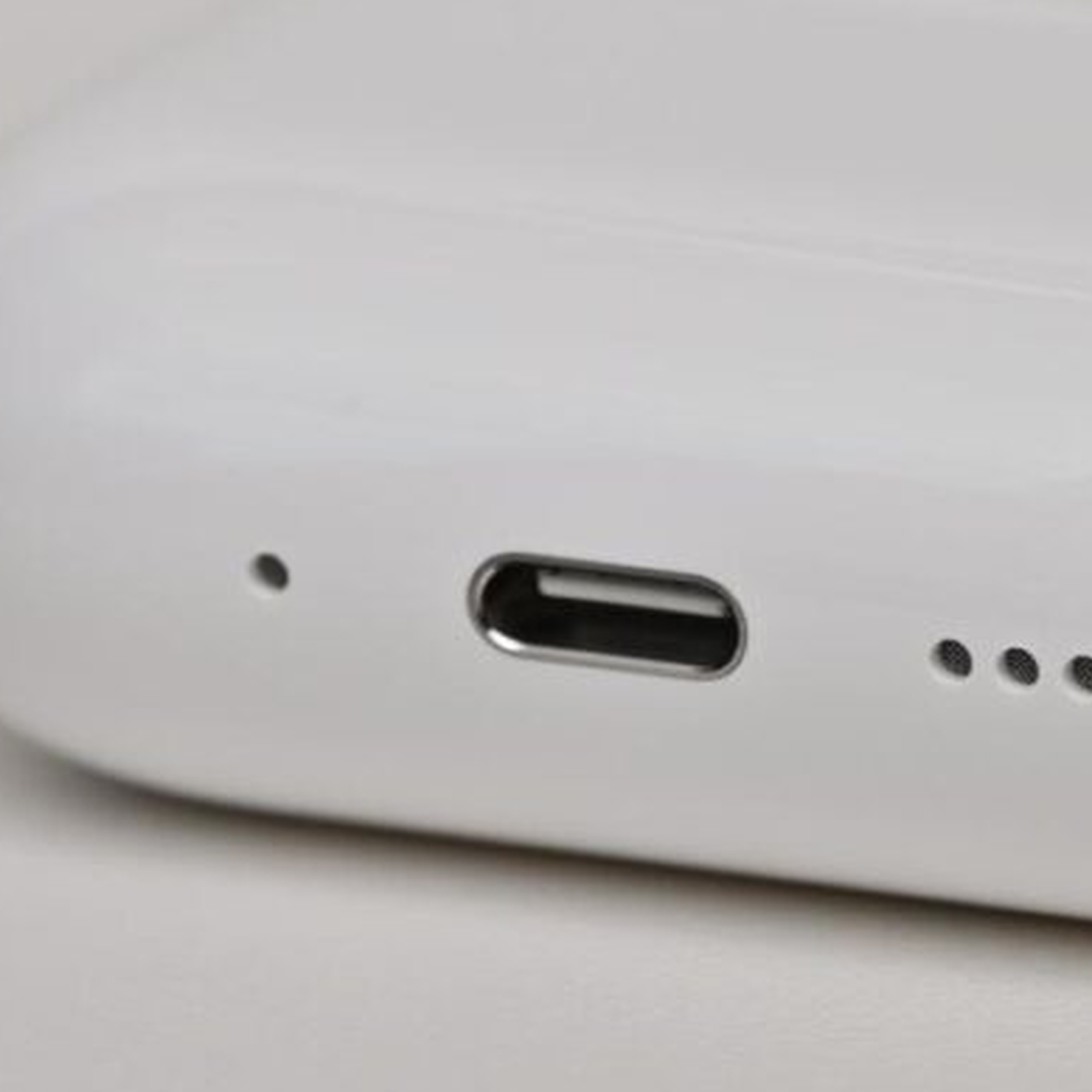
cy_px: 543
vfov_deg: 3.7
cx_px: 587
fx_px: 16774
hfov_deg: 3.7
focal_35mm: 470
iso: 200
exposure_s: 1/200
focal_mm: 140
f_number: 8
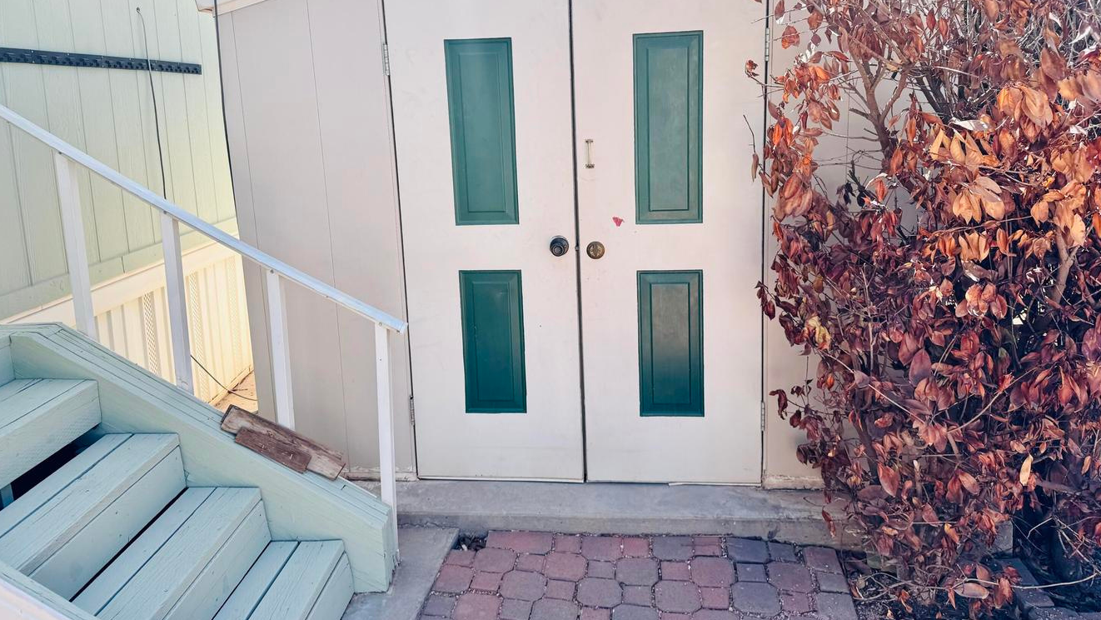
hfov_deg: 69.9
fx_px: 788
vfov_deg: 42.5
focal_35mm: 27
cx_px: 551
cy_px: 222
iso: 80
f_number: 1.78
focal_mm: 6.76
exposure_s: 1/1637
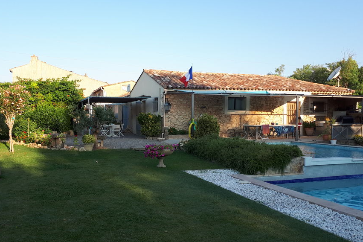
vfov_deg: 39.9
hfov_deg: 57.1
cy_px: 128
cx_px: 161
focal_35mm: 33
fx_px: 333
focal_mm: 3.6
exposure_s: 1/451
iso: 40
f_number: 1.9
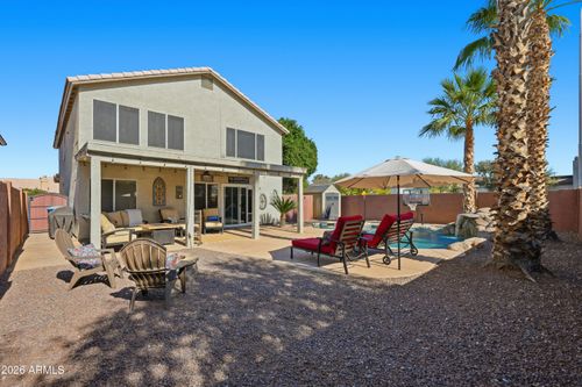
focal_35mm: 16
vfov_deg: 72.0
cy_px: 194
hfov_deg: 95.0
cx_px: 291
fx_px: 267
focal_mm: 16.5
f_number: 8
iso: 100
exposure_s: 1/6400
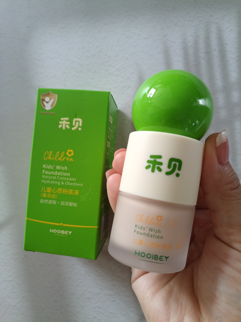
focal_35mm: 22
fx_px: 204
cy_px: 161
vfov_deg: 76.4
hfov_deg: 61.1
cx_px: 120
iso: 570
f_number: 1.8
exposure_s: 1/50
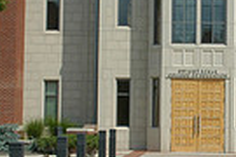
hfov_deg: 15.7
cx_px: 203
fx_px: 846
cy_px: 75
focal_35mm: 129
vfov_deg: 10.6
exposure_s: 1/640
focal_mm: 20
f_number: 7.1
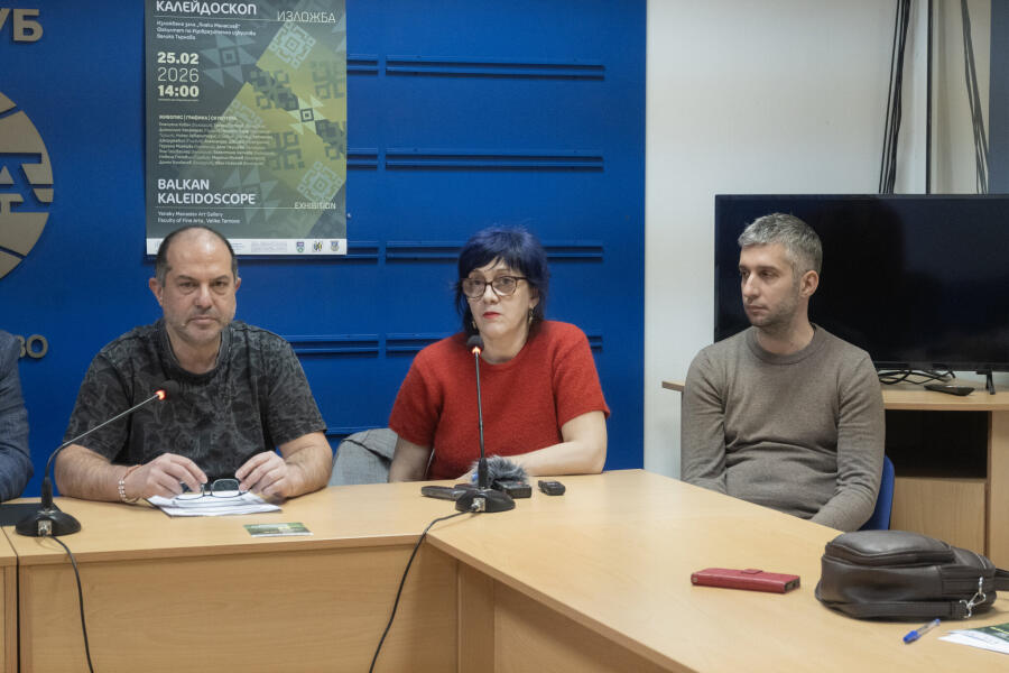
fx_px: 1976
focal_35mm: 70
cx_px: 504
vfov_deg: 19.3
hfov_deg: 28.6
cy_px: 336
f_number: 6
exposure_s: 1/60
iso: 3200
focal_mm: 47
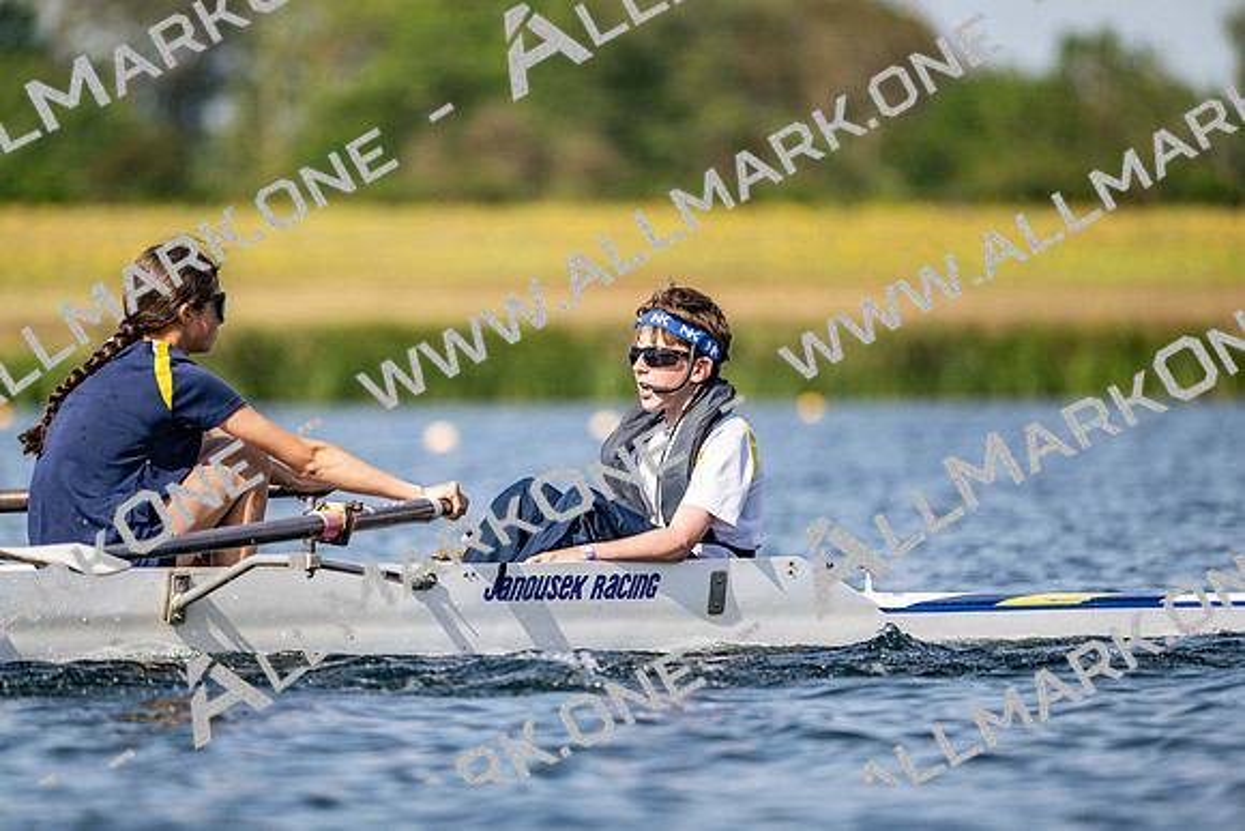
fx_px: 13836
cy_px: 416
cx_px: 622
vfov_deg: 3.4
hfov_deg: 5.2
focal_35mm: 400
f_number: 4.5
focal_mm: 400
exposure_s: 1/2500
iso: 180
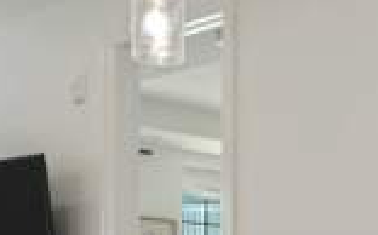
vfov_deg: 13.2
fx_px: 967
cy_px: 344
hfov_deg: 21.0
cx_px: 414
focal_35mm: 94
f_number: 9
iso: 200
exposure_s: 1/30
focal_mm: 30
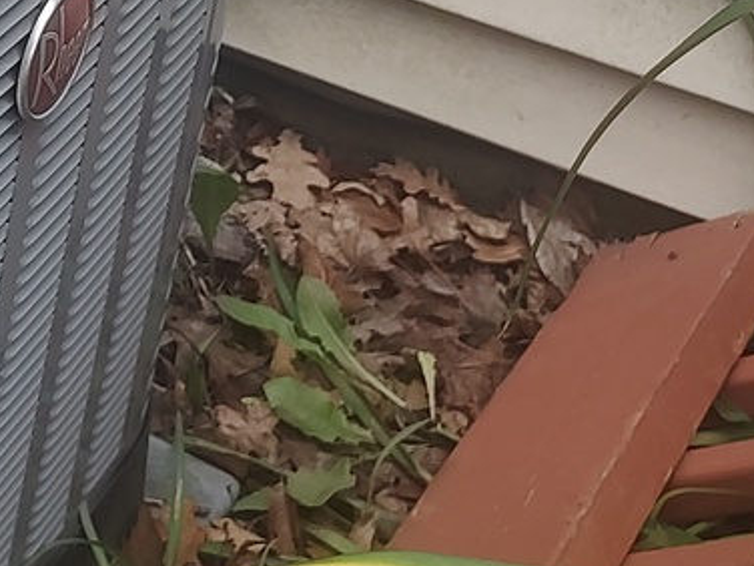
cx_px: -487
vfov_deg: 15.3
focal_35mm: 92
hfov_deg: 18.1
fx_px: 2004
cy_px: -161
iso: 100
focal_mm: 5.88
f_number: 1.9
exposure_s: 1/148
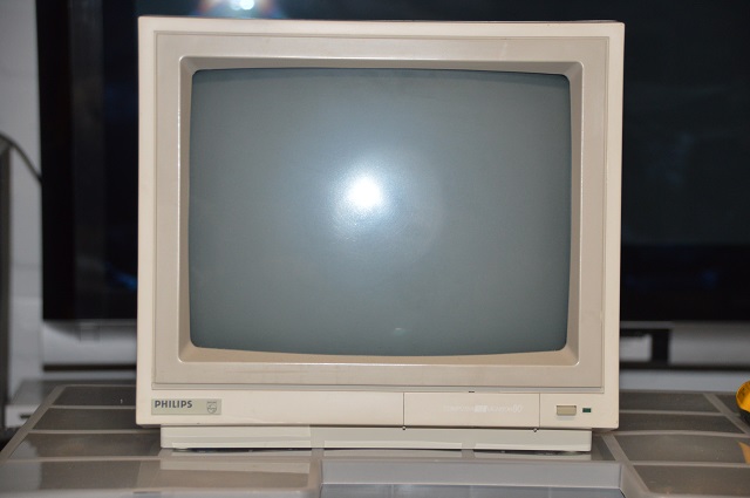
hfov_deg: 18.2
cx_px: 375
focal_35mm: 112
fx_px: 2341
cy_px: 249
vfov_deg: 12.1
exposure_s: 1/60
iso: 800
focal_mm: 75
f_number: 5
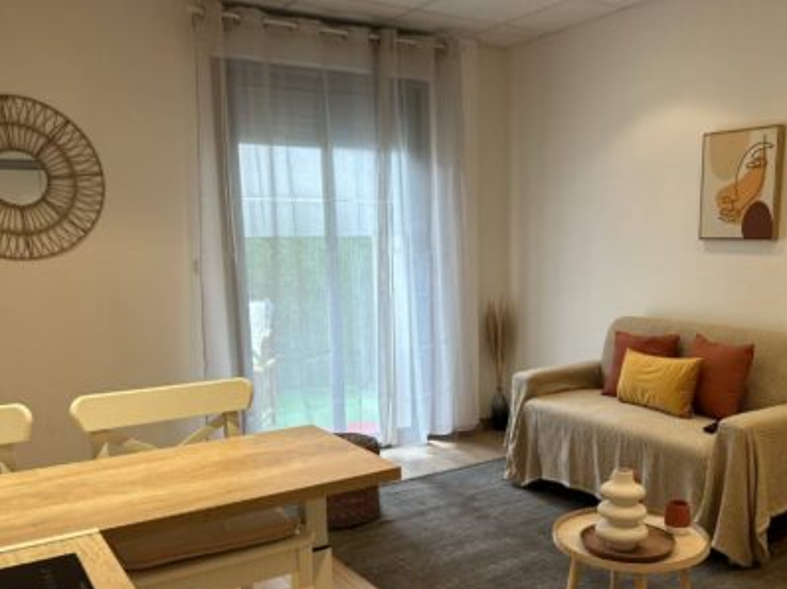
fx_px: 773
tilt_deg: -10.4
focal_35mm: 34
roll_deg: +1.2
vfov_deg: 41.4
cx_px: 451
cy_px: 370
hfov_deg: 53.8
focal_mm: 5.7
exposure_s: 1/100
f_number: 1.5
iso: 125
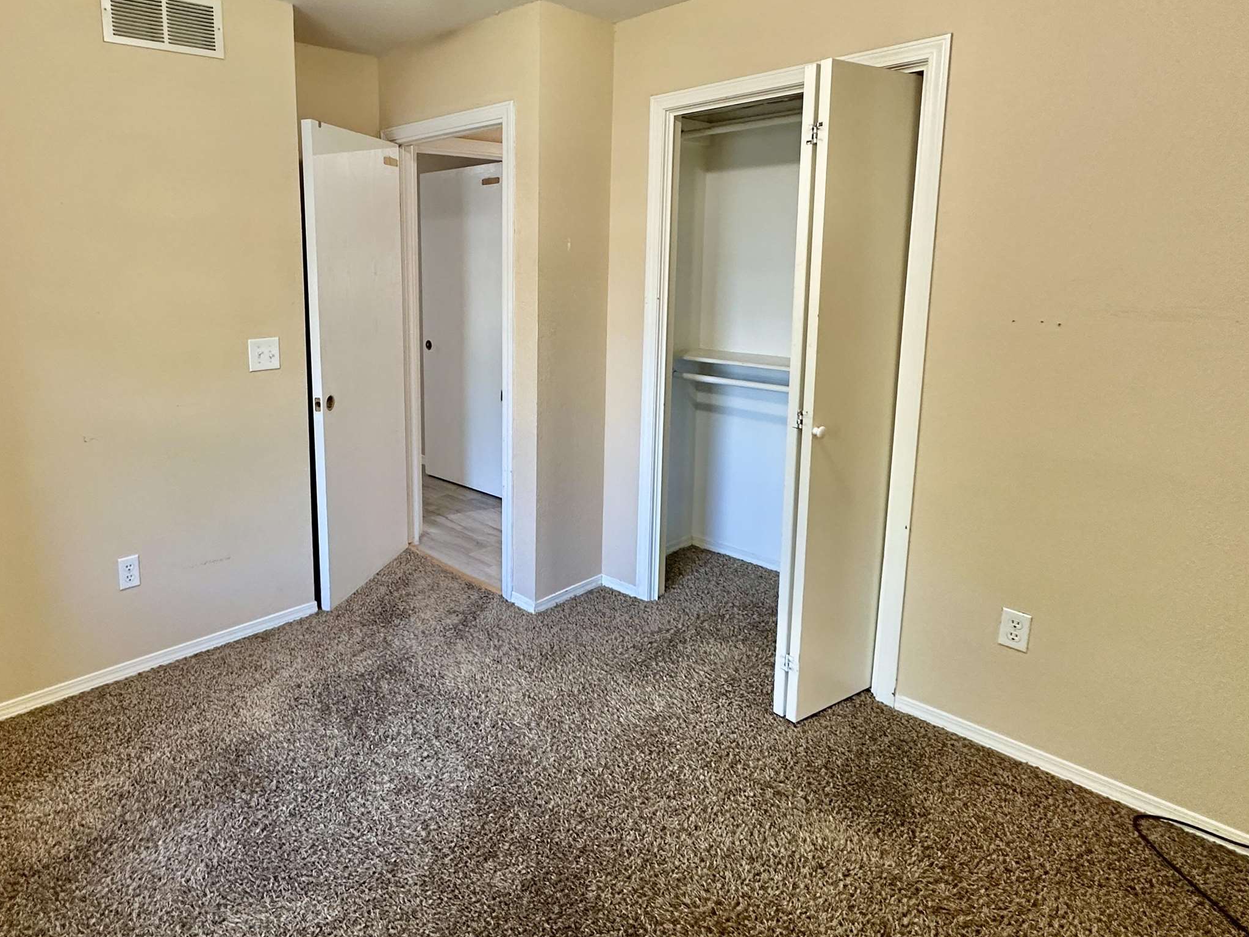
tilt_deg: -9.0
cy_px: 369
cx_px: 454
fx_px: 758
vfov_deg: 62.8
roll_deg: +0.2
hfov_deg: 77.3
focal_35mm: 21
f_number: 2.2
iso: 250
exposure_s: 1/60
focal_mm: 2.22
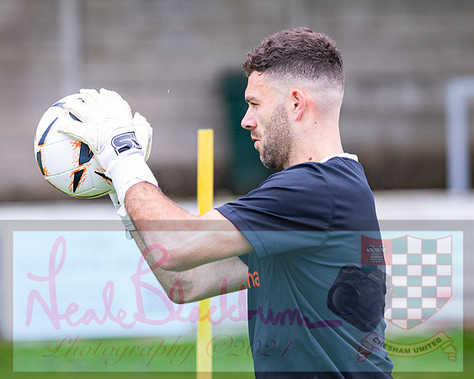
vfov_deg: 5.4
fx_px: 4021
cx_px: 250
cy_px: 216
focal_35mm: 287
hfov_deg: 6.7
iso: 640
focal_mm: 135
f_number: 2.2
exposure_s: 1/2000
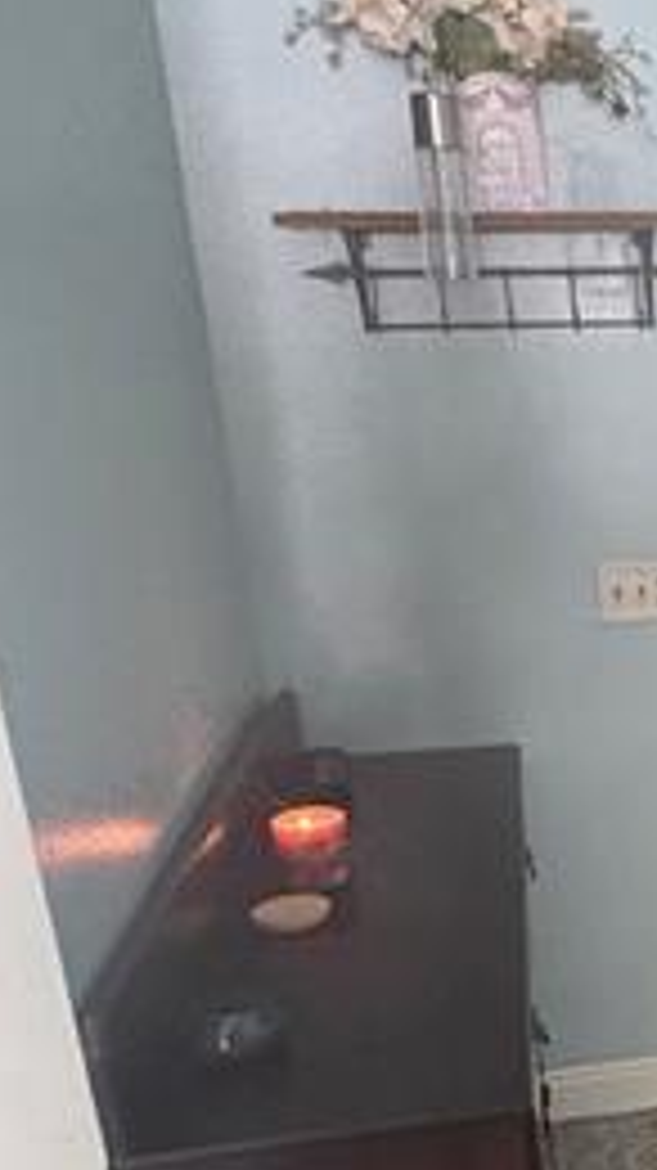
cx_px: 927
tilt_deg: -19.9
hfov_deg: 22.6
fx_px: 1395
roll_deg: +0.2
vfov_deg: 44.5
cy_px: 819
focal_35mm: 45
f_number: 2.2
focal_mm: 2.22
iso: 640
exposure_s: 1/60
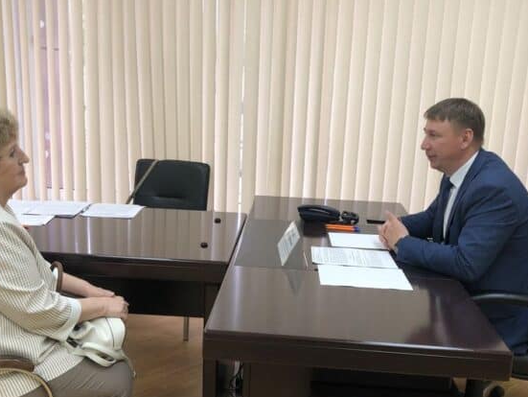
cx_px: 266
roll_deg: -1.9
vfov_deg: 36.8
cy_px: 212
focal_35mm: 39
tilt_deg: -13.1
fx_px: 595
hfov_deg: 47.8
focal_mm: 3.99
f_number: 1.8
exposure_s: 1/50
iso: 25
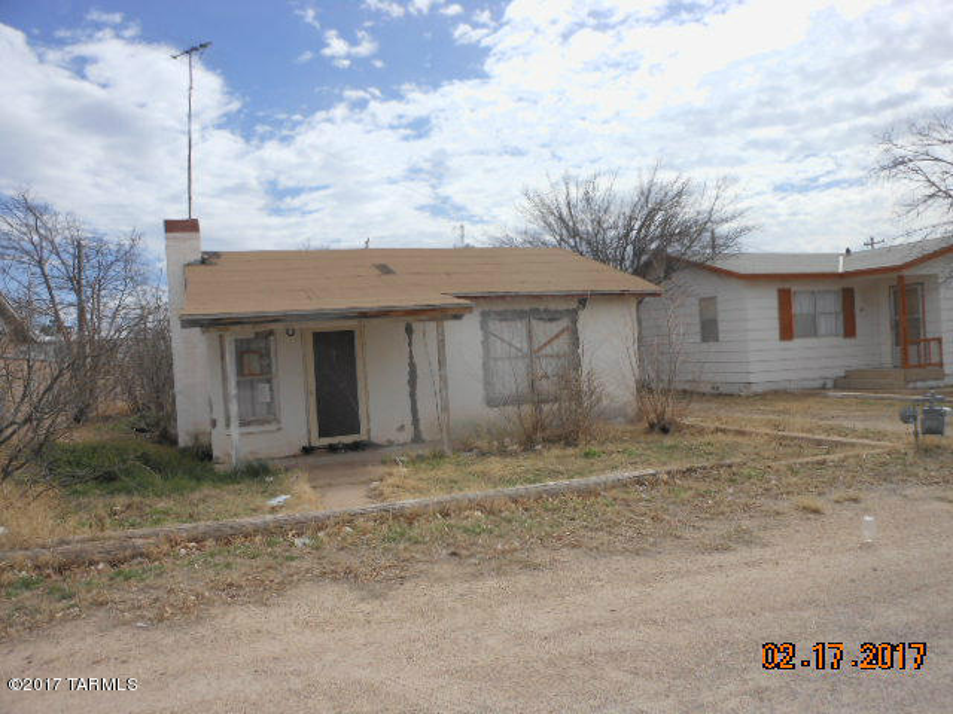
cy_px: 357
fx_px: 771
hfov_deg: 63.4
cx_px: 476
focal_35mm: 28
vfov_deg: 49.7
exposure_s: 1/1500
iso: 80
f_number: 3.7
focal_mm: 5
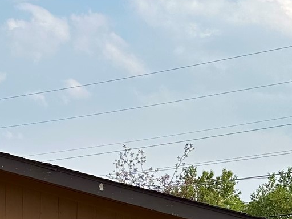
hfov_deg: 19.7
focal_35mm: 96
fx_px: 810
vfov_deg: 14.7
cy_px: 293
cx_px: -13
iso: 80
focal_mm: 6.86
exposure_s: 1/3597
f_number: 1.78
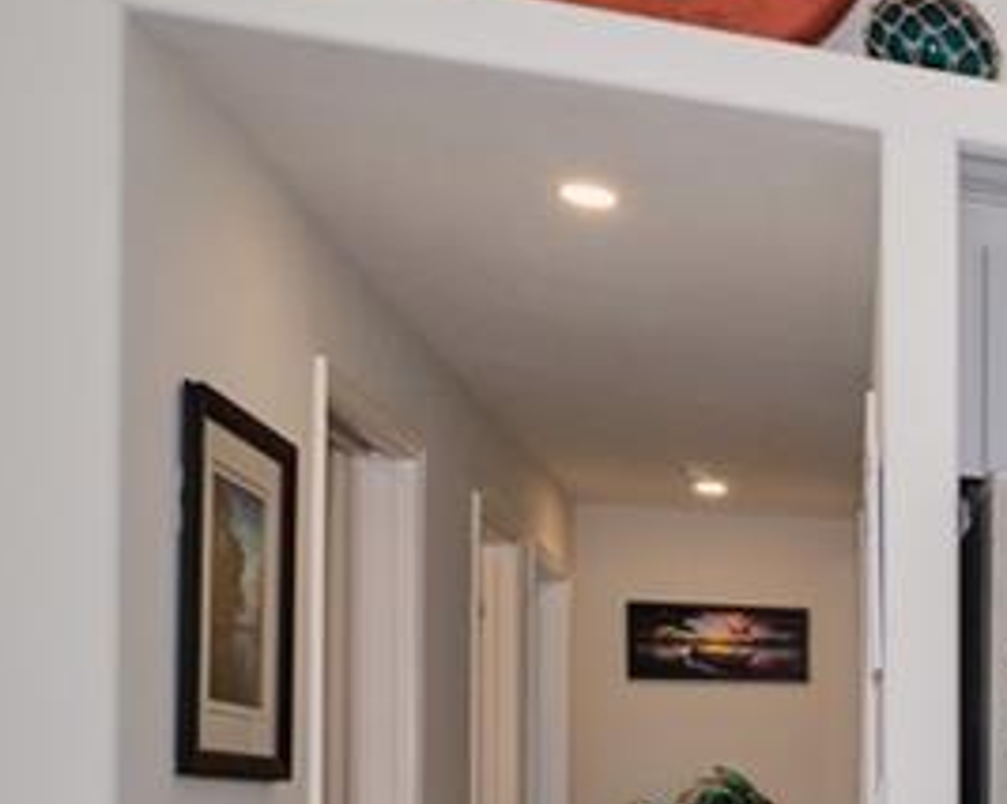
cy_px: 808
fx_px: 1608
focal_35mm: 54
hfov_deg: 21.0
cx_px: 1874
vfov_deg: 26.5
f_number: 8
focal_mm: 10
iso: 400
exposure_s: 1/40
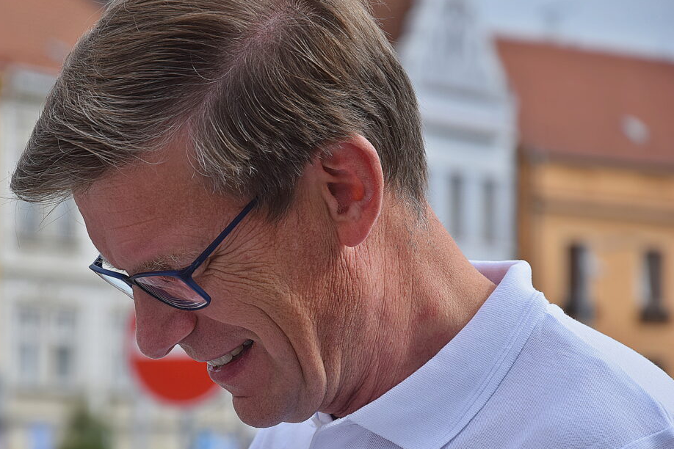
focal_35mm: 201
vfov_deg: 6.8
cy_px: 271
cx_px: 246
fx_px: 3756
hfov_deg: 10.2
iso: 200
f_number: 7.1
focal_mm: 105
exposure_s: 1/800
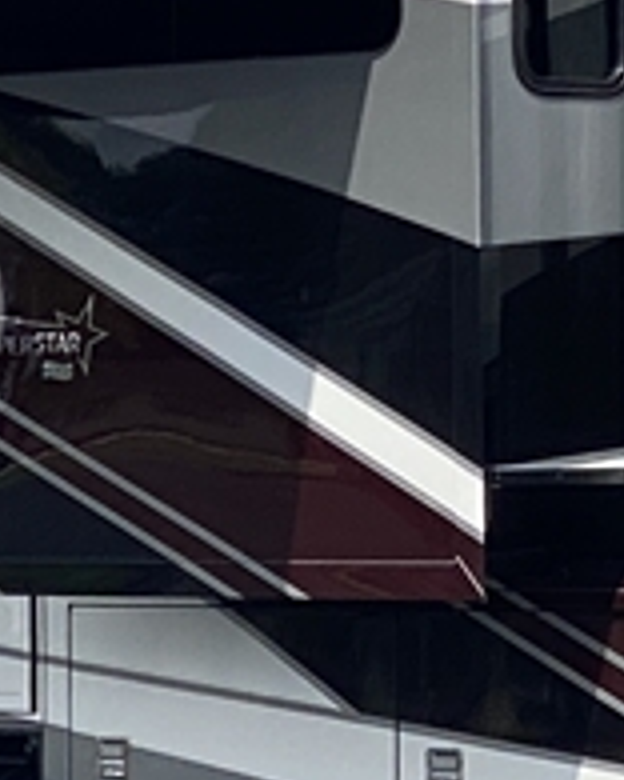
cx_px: 168
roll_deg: +1.5
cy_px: 584
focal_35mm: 313
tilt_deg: -2.3
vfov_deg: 6.2
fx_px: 7226
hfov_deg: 4.9
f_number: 2
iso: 20
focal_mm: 6
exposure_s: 1/2083
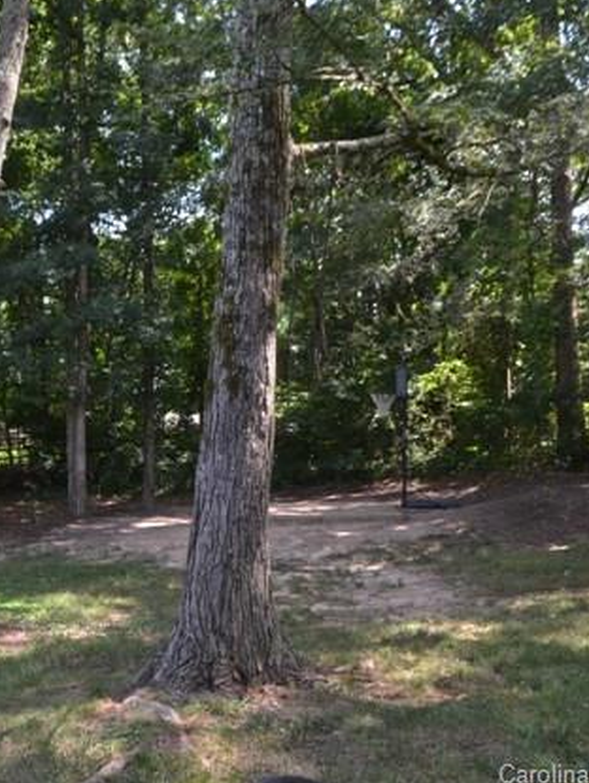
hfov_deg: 34.8
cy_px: 390
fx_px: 906
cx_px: 111
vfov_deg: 46.8
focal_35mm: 40
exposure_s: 1/125
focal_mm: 18
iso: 400
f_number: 5.6
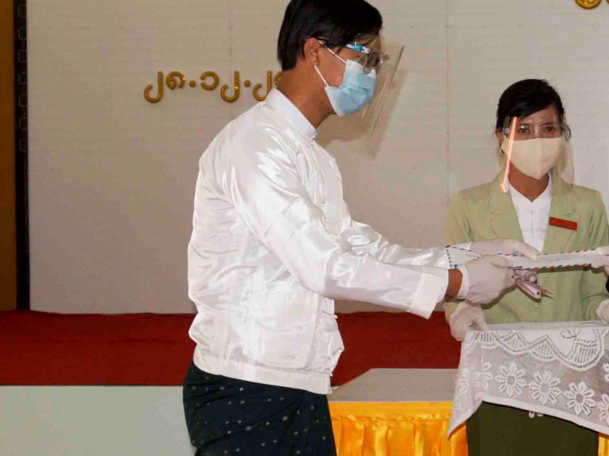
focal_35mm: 112
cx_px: 659
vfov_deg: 13.2
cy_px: 260
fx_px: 1970
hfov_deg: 17.0
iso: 200
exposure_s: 1/100
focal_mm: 22
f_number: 4.5
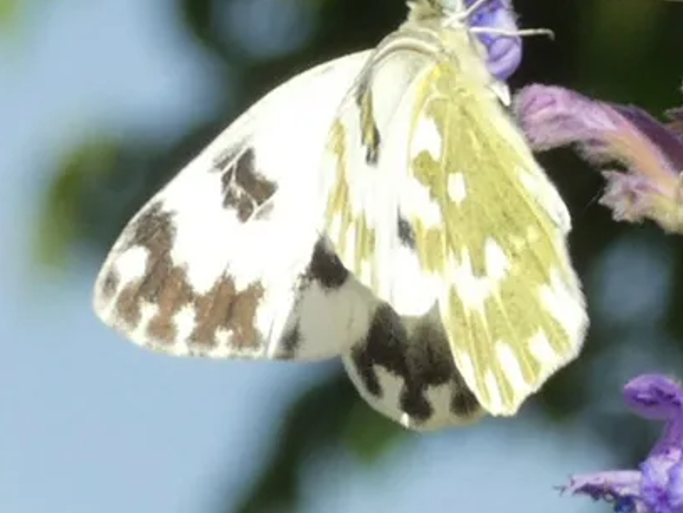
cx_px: 503
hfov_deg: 7.1
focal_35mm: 279
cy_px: 155
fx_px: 5508
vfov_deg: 5.3
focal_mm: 31.7
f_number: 5.5
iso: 80
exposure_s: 1/100
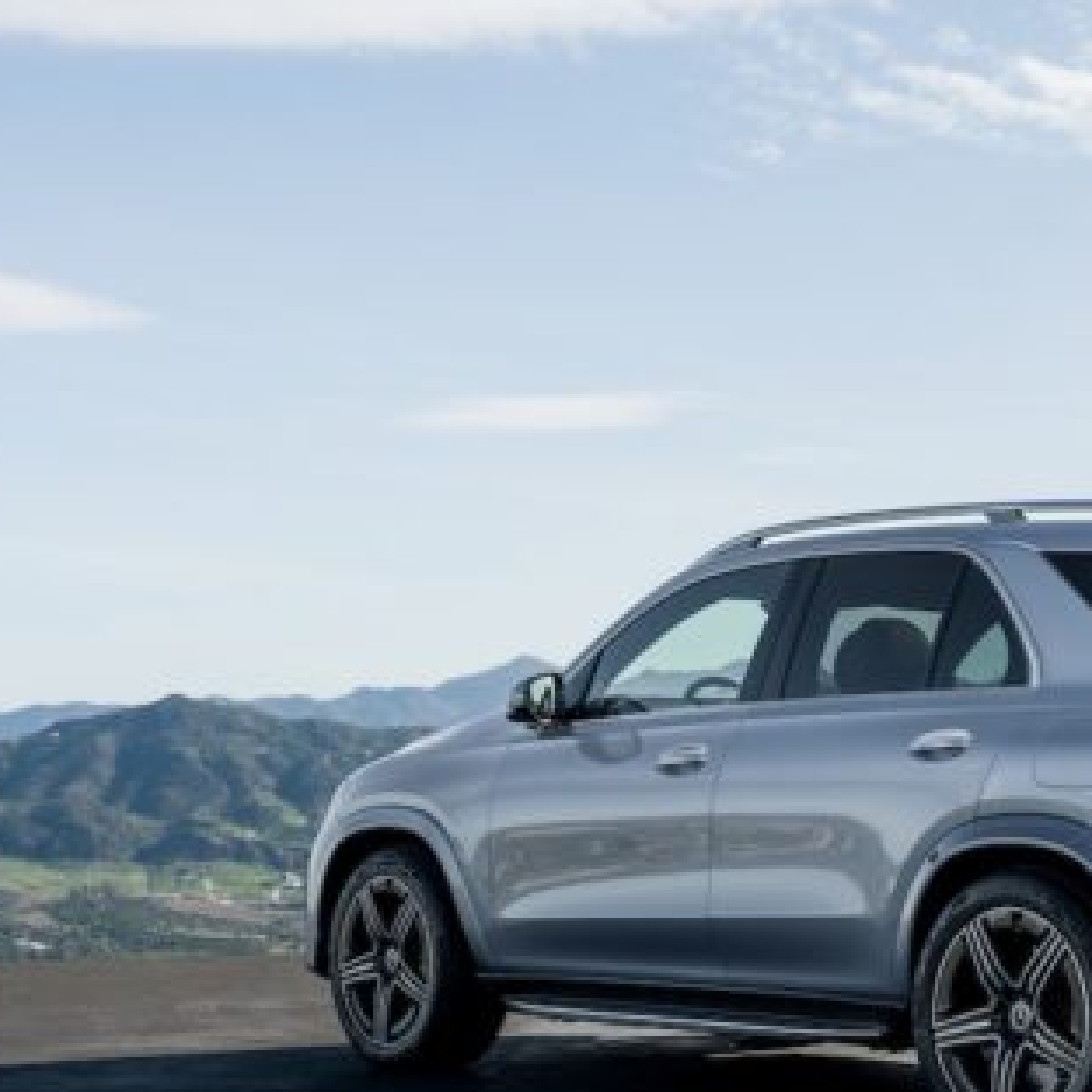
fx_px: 2784
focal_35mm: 78
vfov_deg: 21.9
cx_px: 987
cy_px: 869
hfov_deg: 21.7
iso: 100
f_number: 5.6
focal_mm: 35
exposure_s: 1/320
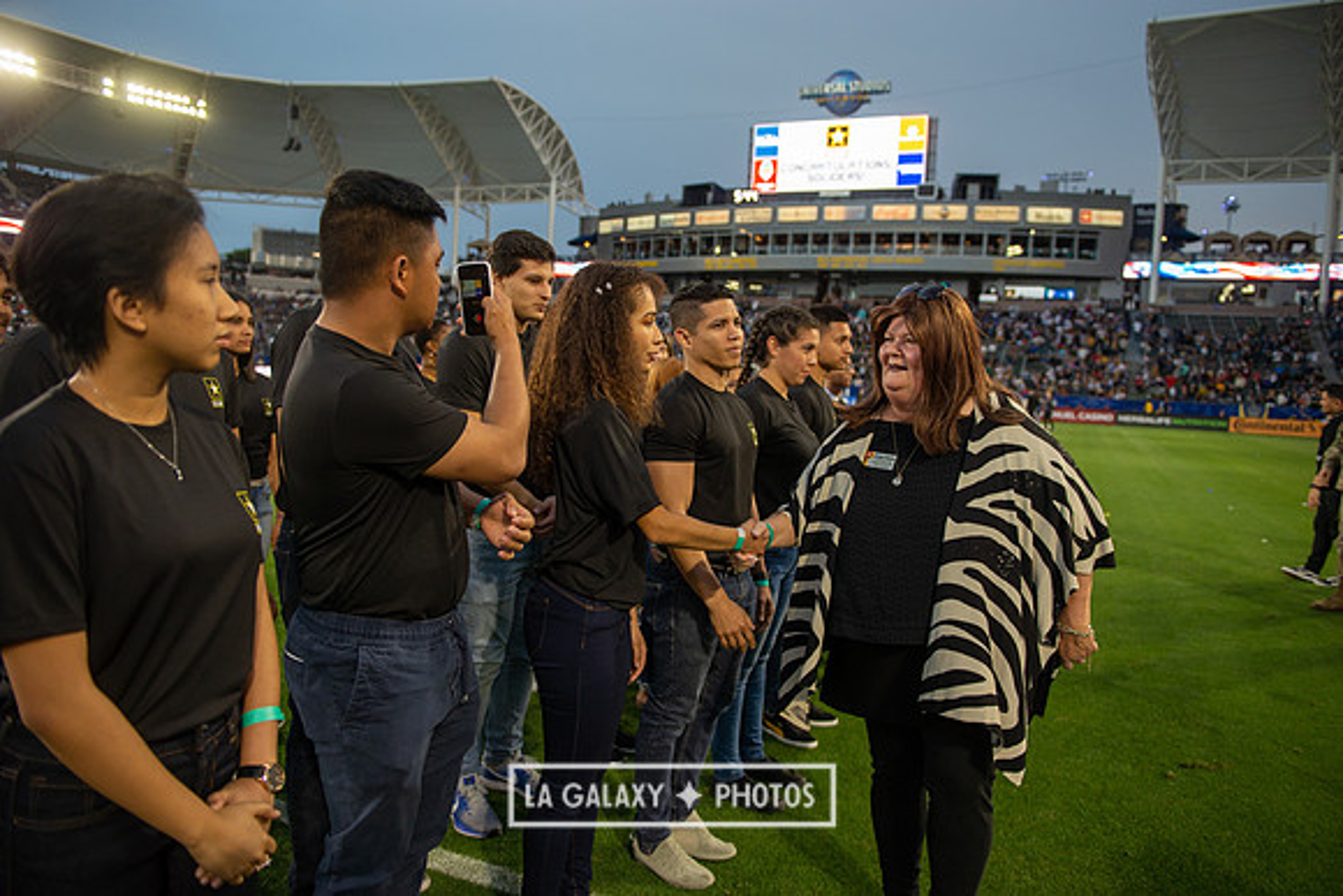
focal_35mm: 26
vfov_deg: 49.6
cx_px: 672
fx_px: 970
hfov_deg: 69.4
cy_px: 448
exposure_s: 1/500
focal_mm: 26
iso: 400
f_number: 2.8
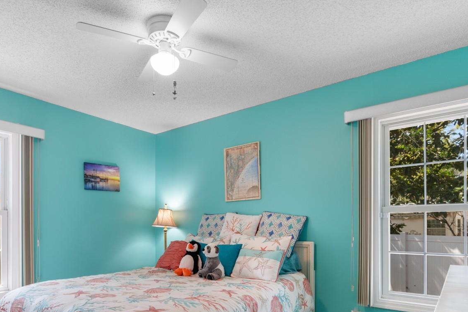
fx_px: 299
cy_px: 223
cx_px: 213
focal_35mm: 23
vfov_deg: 53.3
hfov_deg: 75.9
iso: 100
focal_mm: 11
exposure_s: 1/15
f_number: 4.8
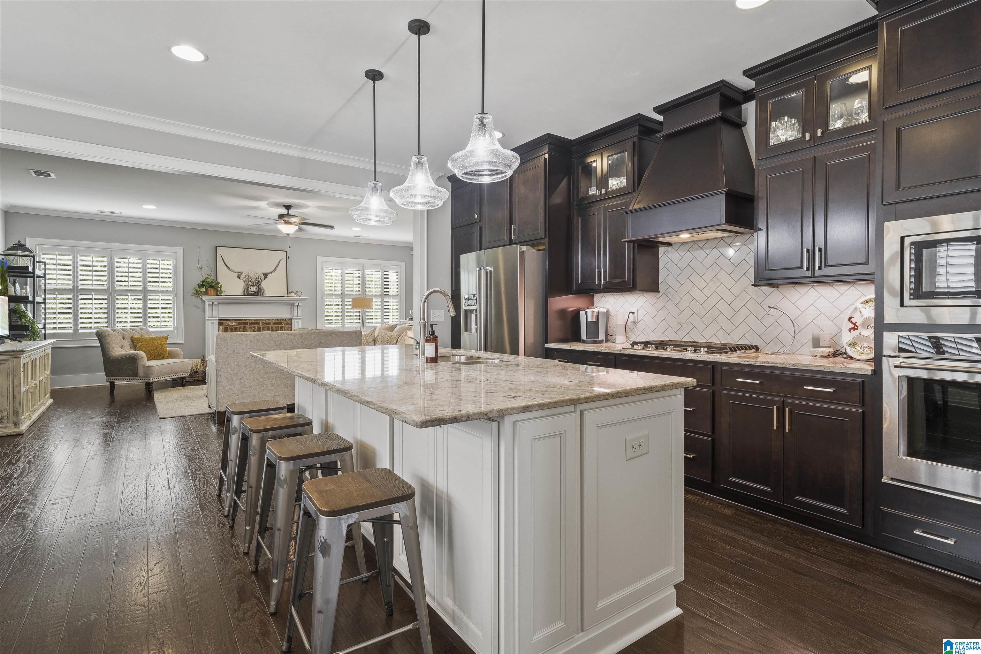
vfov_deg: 70.4
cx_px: 490
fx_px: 463
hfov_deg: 93.3
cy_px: 327
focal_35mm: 17
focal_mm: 17
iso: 320
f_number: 10
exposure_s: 1/1.25
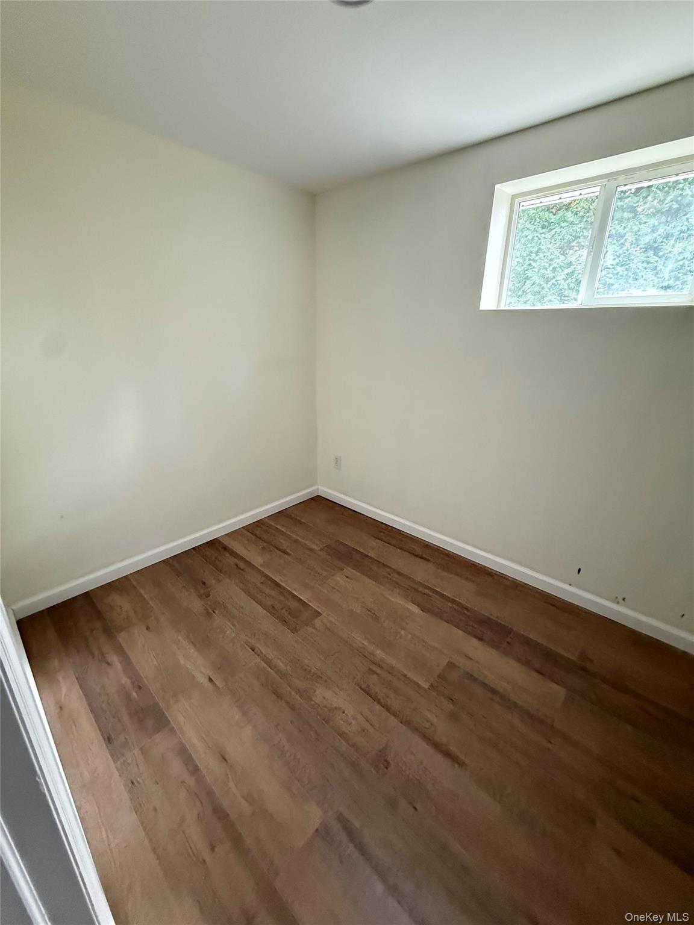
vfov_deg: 102.1
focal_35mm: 14
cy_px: 462
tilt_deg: -18.6
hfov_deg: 85.7
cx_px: 347
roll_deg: -1.5
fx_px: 374
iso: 800
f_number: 2.2
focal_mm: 2.22
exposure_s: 1/60
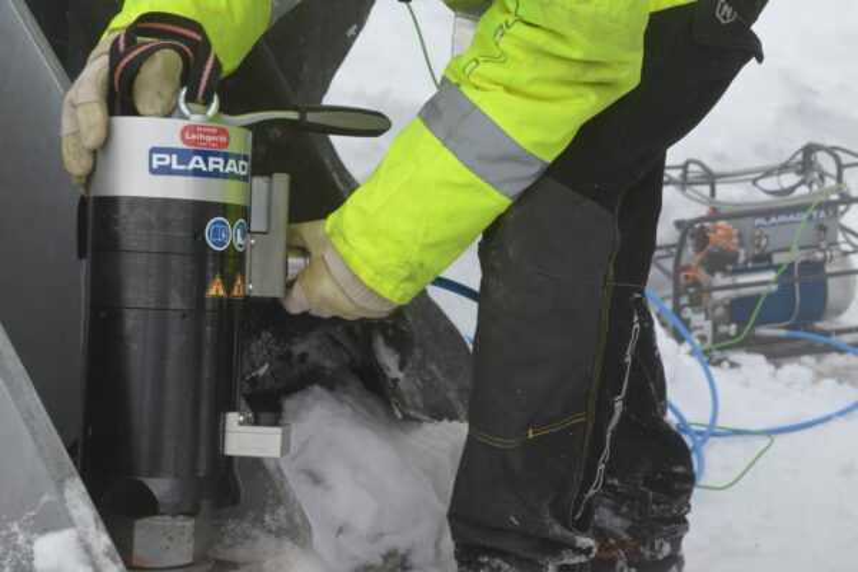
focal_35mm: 57
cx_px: 429
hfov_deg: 35.1
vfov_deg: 23.8
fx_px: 1358
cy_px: 286
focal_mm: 38
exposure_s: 1/250
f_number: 8
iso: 160
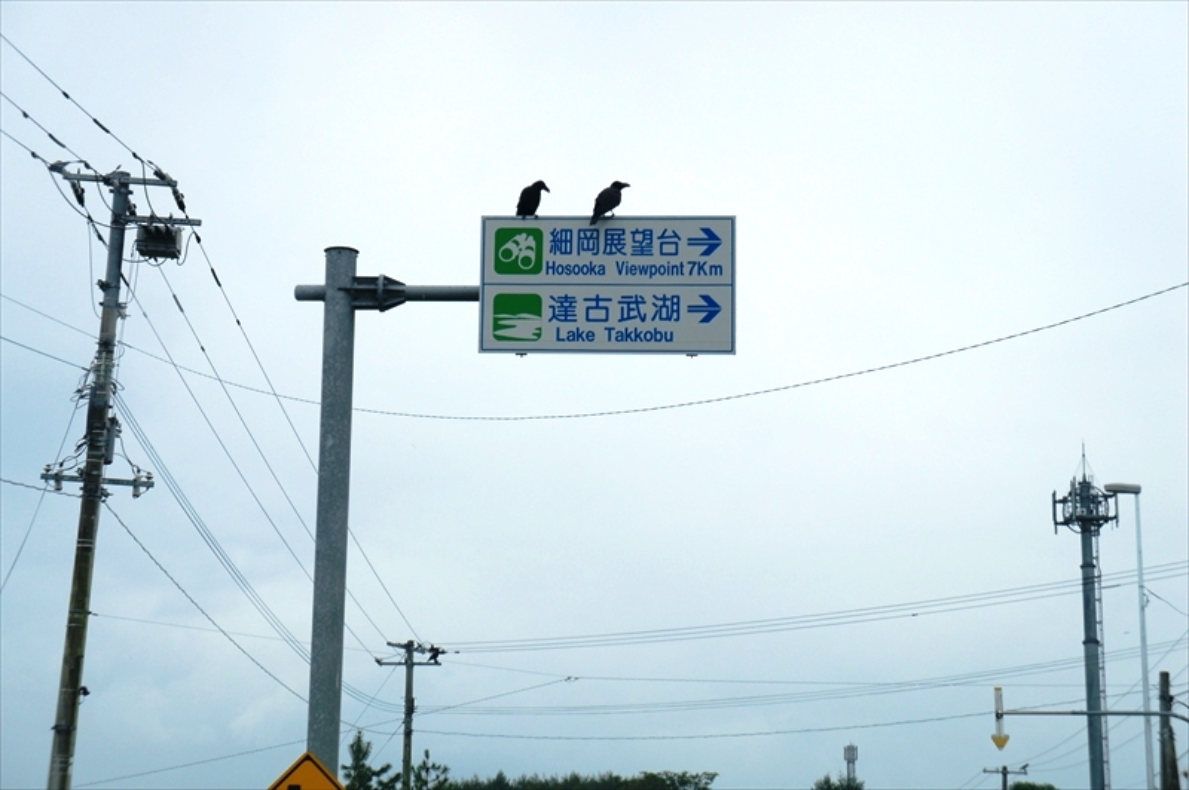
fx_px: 2722
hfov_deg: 24.6
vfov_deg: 16.5
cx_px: 594
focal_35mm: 82
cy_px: 395
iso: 200
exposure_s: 1/160
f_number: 5.6
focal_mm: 55
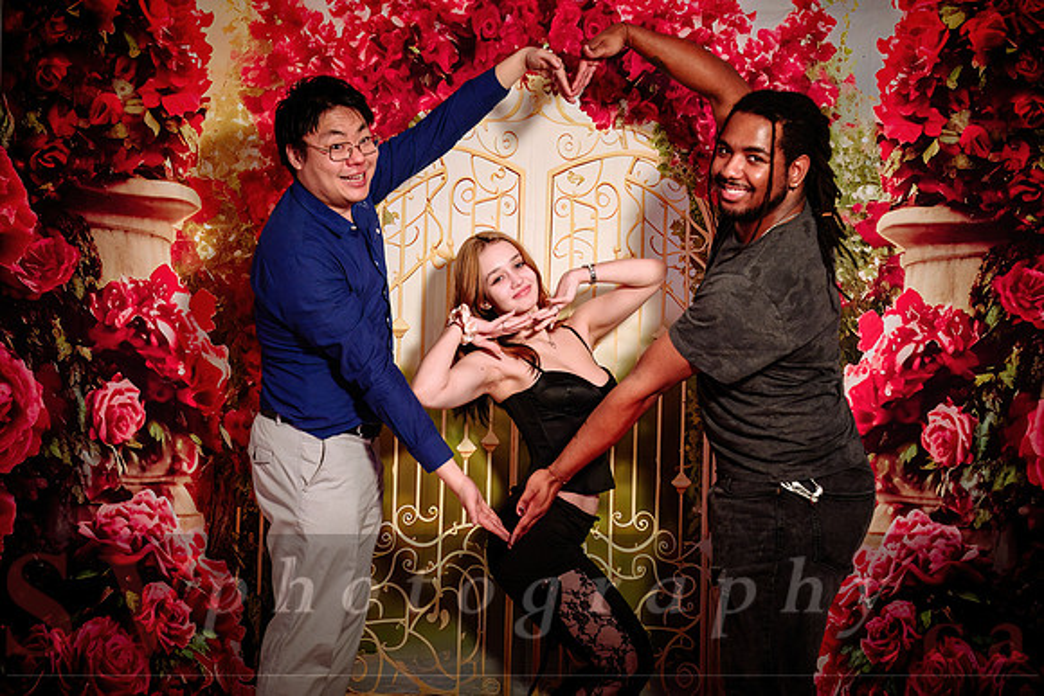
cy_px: 348
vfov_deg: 34.2
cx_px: 522
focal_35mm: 39
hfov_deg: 49.5
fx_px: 1131
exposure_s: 1/200
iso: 1600
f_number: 3.5
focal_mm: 38
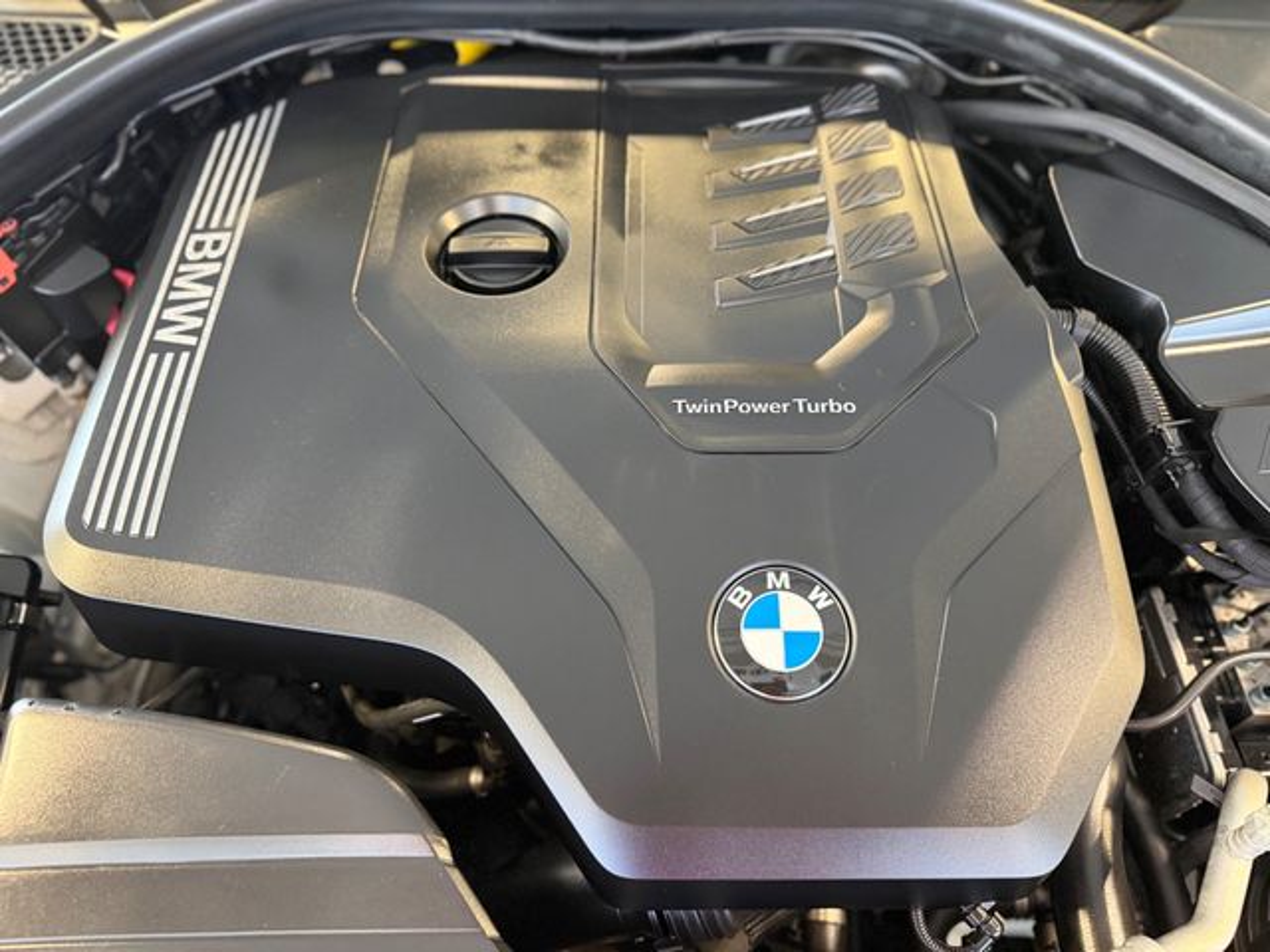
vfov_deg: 56.8
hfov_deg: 71.6
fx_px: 881
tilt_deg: -55.5
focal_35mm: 24
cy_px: 476
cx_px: 635
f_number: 1.78
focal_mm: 6.76
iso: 800
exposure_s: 1/59
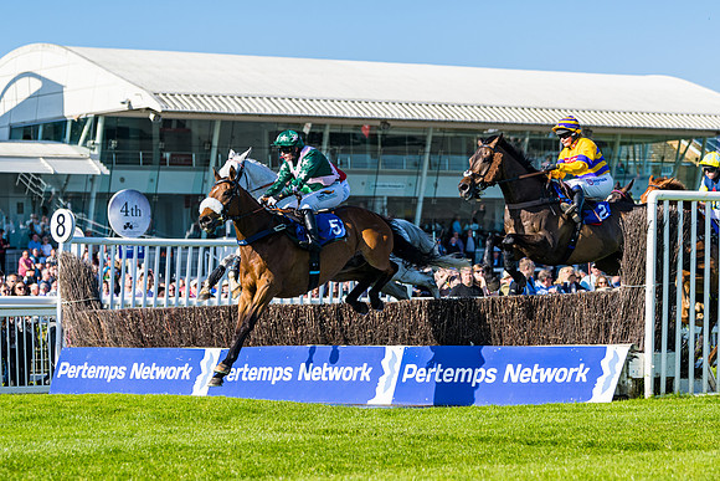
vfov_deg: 10.8
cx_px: 391
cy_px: 298
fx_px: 2550
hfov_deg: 16.1
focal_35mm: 127
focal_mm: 95
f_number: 4
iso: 100
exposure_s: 1/1250
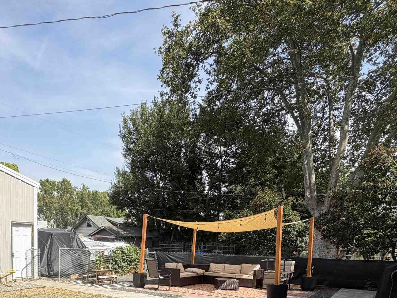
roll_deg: -0.4
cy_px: 286
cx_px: 93
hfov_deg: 58.1
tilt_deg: -7.1
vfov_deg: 42.8
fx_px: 333
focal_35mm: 29
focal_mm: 2.22
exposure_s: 1/770
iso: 25
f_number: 2.2
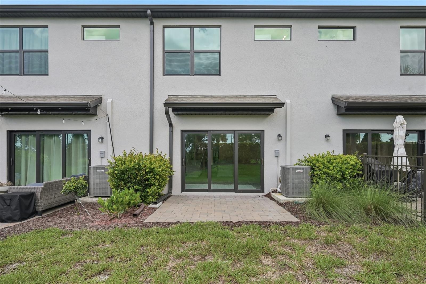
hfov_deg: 85.4
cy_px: 142
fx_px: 231
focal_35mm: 20
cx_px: 213
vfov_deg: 63.2
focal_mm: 19.5
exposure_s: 1/320
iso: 400
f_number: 8
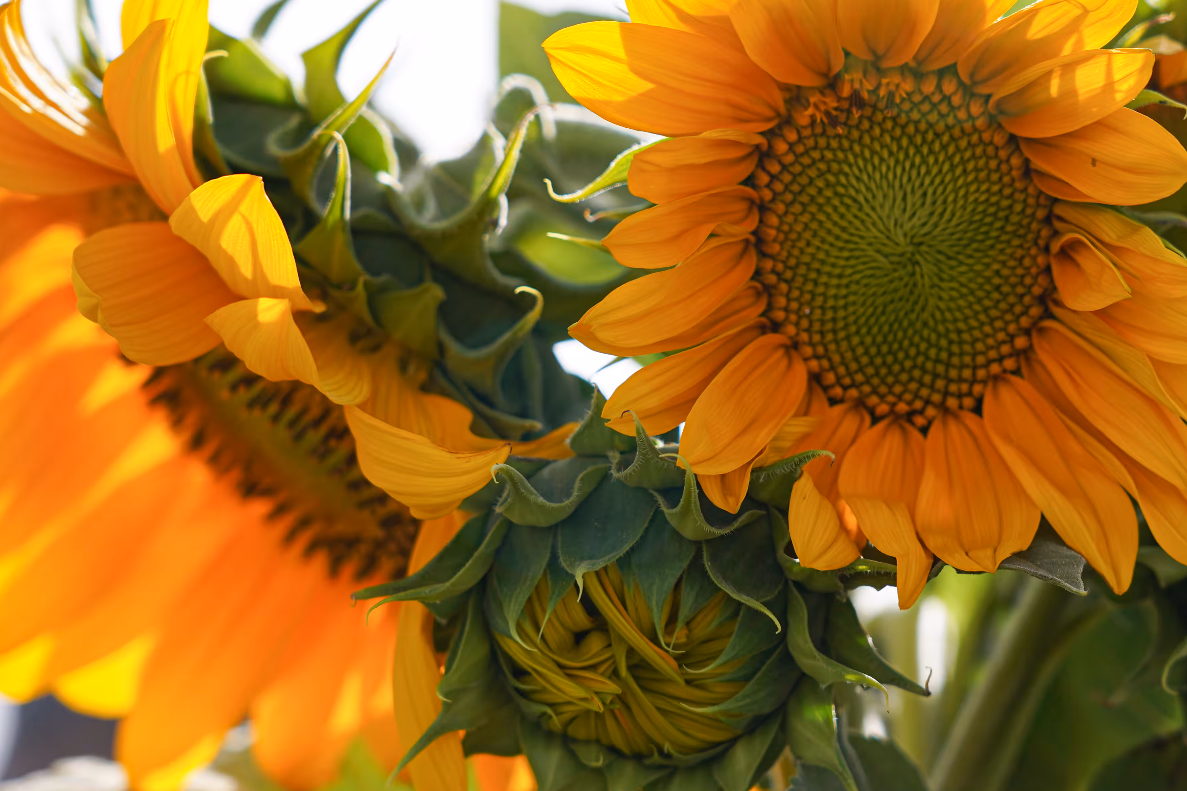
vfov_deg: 11.0
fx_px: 4088
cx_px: 726
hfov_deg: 16.5
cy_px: 276
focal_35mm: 124
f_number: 5
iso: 100
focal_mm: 73
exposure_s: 1/400
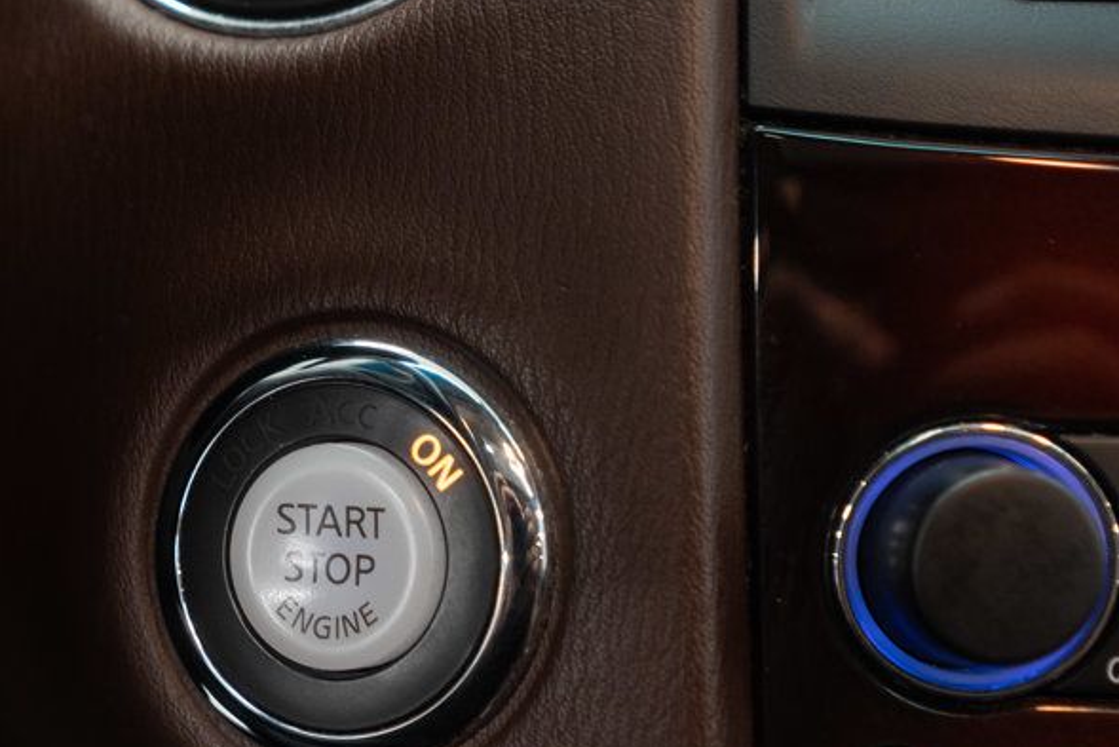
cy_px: 571
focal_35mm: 73
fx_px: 2269
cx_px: 331
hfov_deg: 27.4
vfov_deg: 18.5
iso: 1000
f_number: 3.2
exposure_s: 1/50
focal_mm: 28
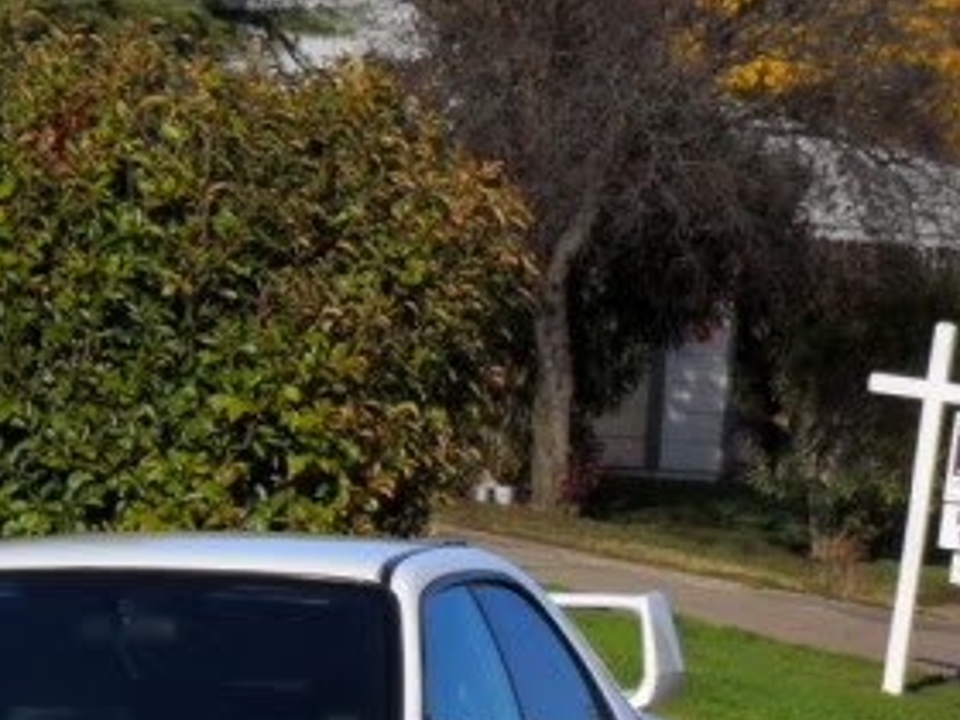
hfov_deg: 6.4
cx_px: 192
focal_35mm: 309
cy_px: 789
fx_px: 8569
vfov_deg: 4.8
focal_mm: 24.5
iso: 100
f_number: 5.9
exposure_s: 1/750
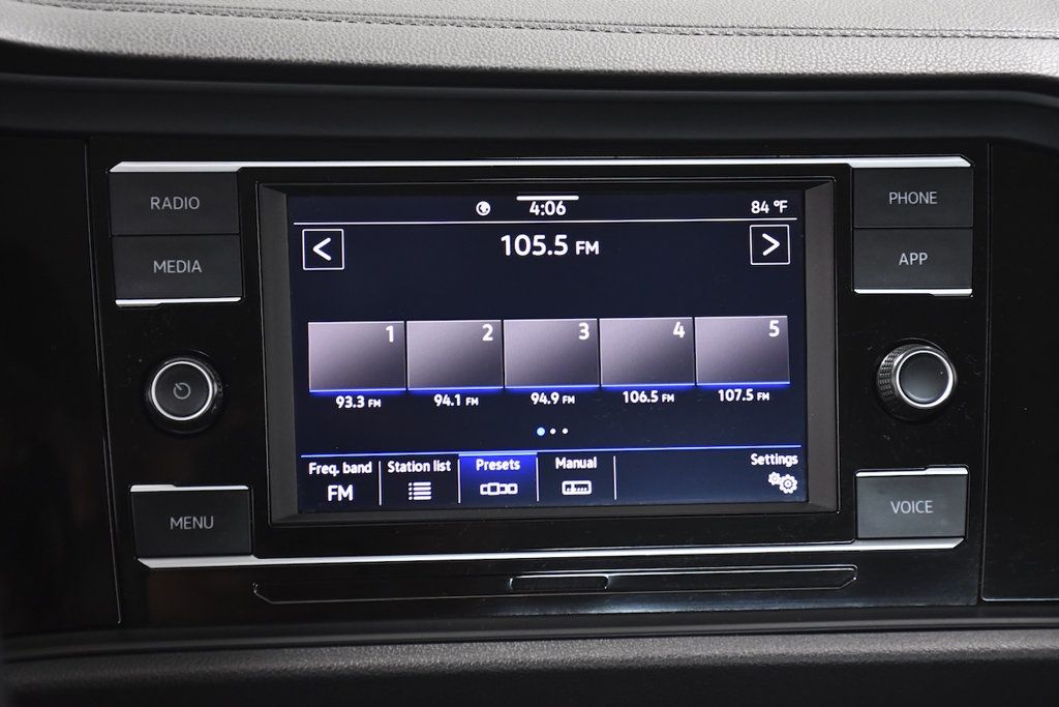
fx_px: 2206
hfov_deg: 27.0
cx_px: 530
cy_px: 354
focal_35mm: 75
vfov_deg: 18.2
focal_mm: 50
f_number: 5.6
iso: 2000
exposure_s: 1/80
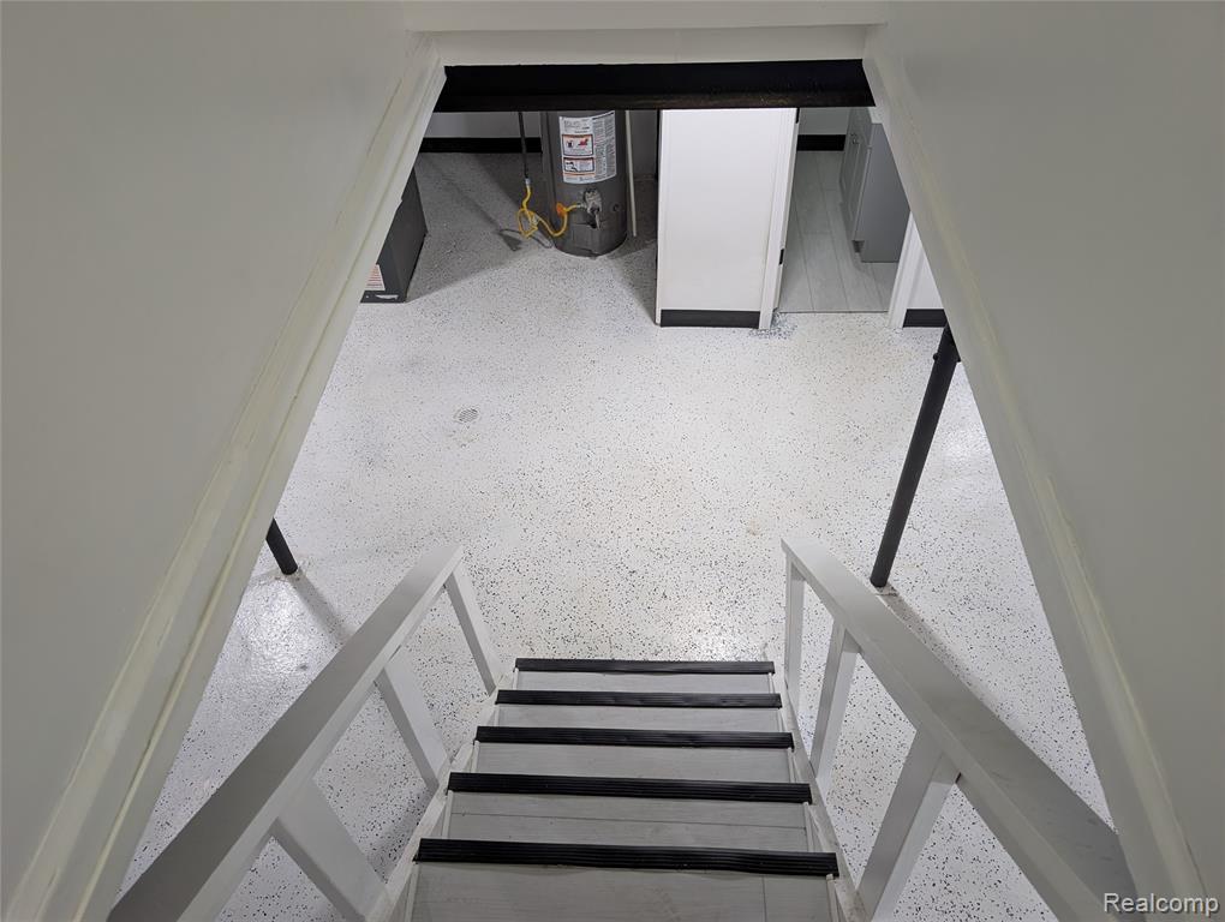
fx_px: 851
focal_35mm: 24
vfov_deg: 56.9
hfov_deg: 71.5
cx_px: 612
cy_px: 461
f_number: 1.68
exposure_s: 1/60
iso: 100
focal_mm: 6.9
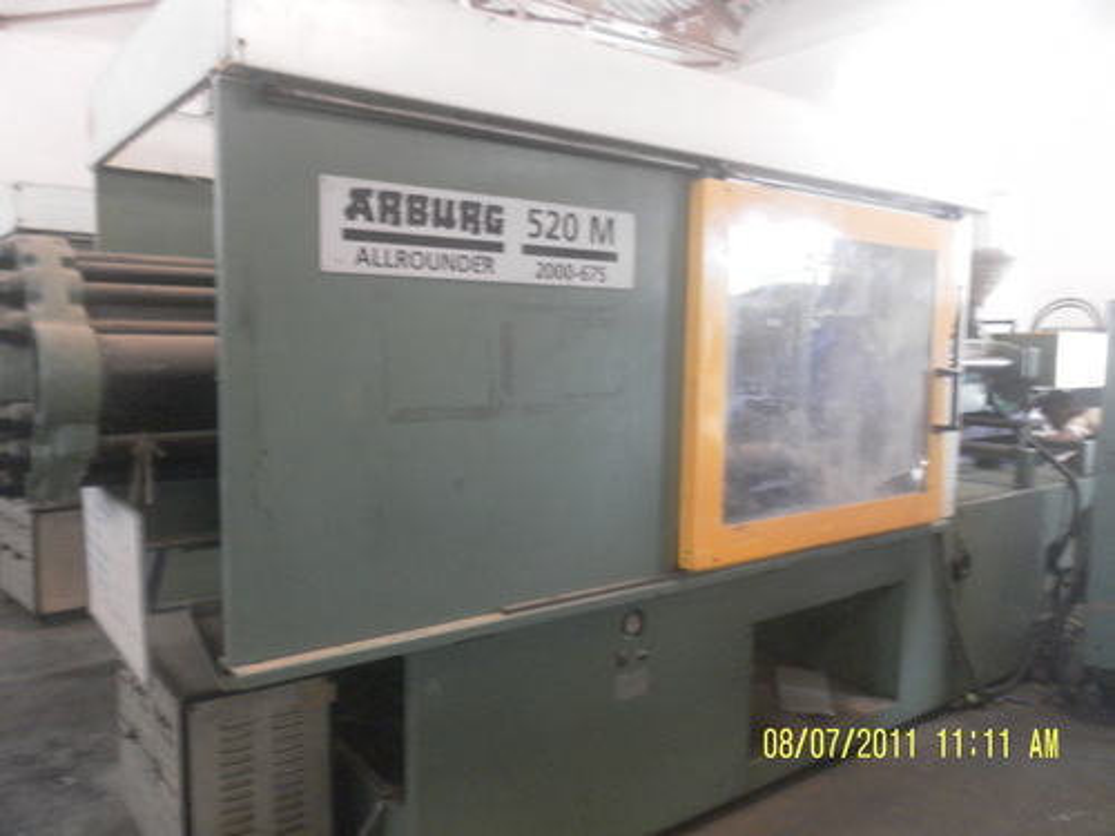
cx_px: 558
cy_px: 418
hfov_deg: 63.4
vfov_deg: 49.7
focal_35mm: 28
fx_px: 902
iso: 400
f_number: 3.2
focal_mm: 4.9
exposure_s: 1/15
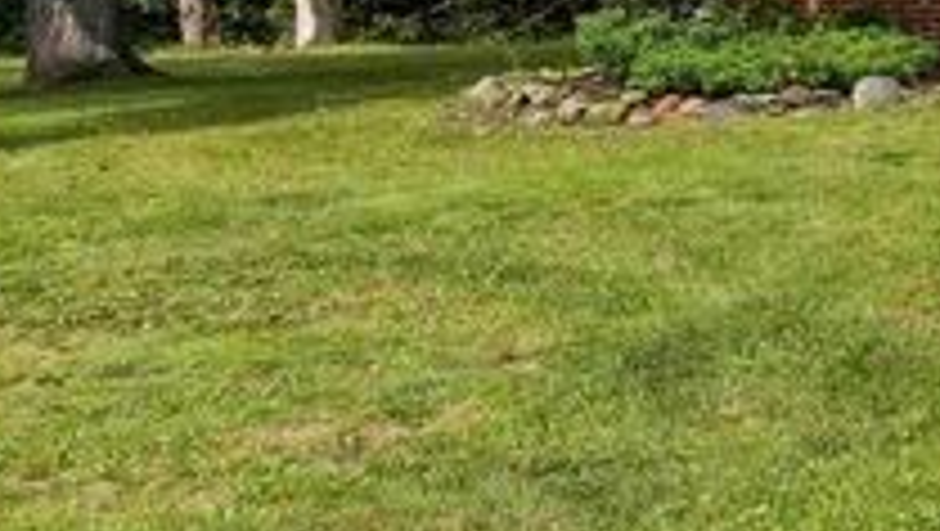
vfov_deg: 14.1
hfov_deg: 17.9
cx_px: 1876
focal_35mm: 82
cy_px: -187
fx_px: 2046
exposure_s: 1/100
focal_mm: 16
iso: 200
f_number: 13
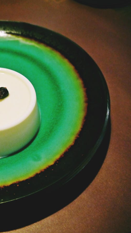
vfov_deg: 49.4
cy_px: 116
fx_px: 253
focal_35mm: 41
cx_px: -12
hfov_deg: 26.7
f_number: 3.5
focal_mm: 14
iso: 800
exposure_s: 1/25
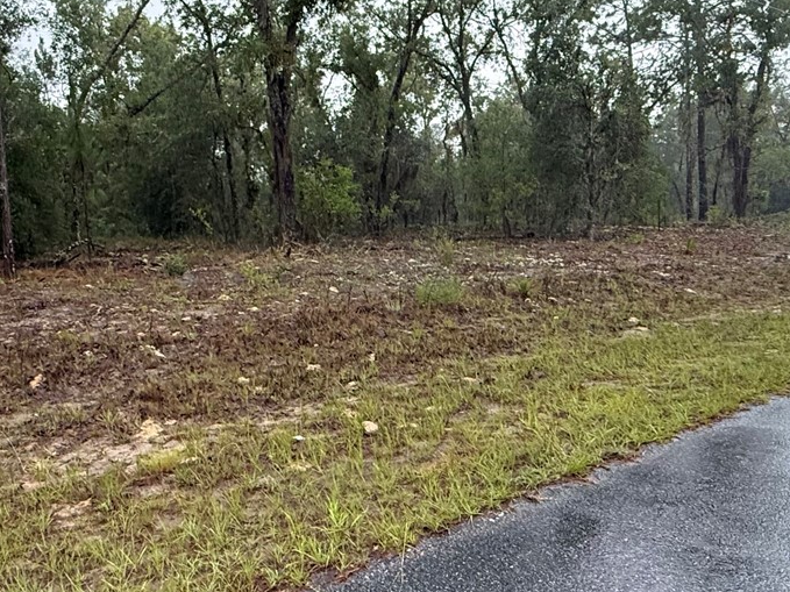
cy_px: 283
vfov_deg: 42.9
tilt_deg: -3.7
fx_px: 753
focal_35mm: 33
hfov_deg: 55.1
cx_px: 333
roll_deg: +4.2
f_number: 2.2
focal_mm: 2.22
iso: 320
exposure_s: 1/99
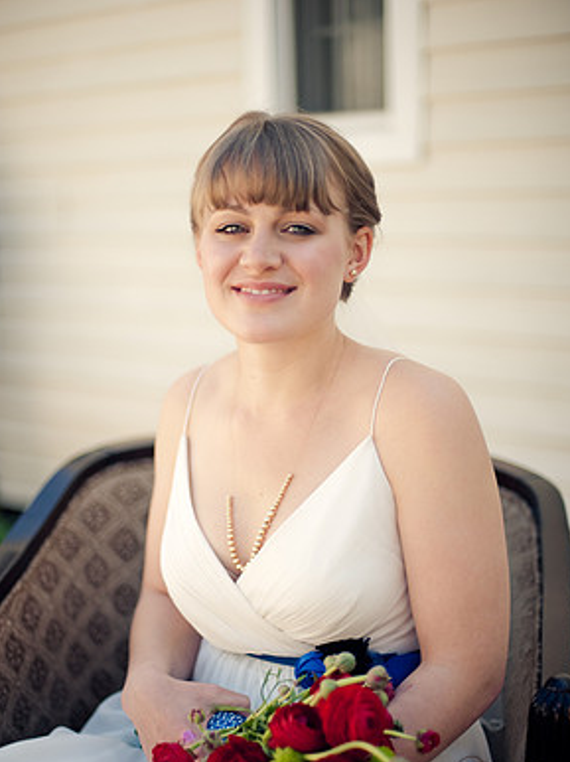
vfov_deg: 34.3
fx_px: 1231
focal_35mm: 56
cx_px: 289
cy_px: 442
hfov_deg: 26.1
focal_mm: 50
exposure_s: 1/2500
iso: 200
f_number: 1.4
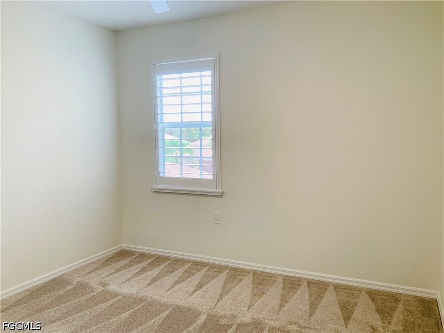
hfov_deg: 61.7
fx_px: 372
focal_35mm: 29
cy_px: 166
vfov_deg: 48.2
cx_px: 222
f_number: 1.8
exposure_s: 1/116
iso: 64
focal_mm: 3
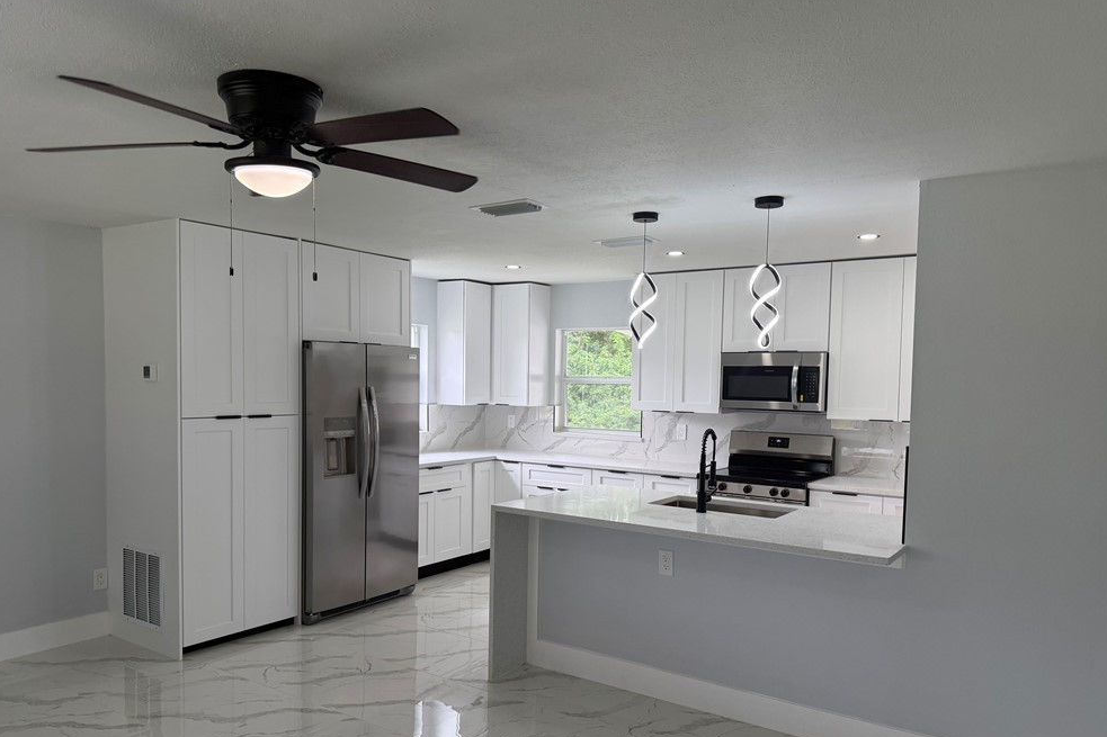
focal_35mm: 26
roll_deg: -1.2
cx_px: 554
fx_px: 799
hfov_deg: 69.4
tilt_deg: -0.3
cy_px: 417
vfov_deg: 49.4
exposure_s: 1/230
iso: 125
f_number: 1.78
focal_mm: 6.76
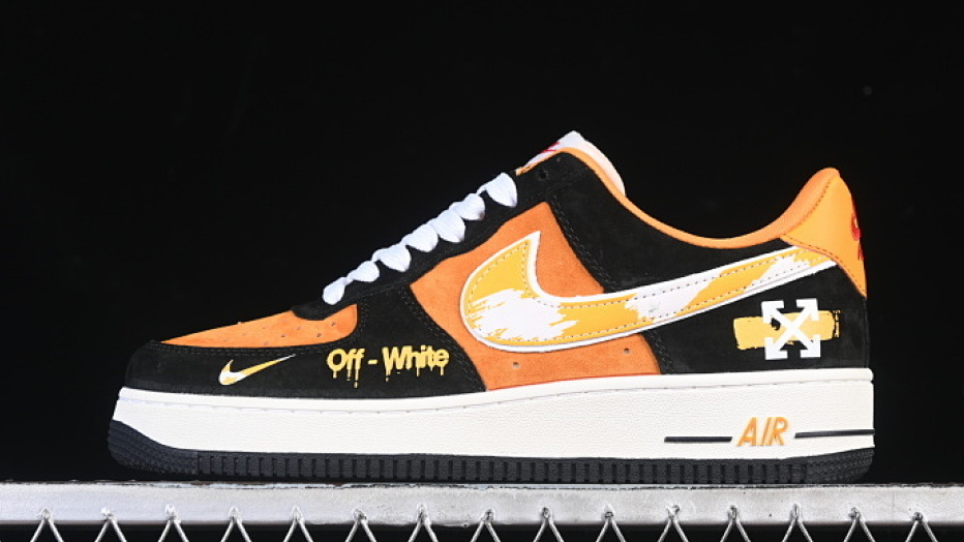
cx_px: 501
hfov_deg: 23.4
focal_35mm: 91
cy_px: 251
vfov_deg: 13.3
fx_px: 2326
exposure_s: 1/60
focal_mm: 50
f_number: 6.3
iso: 160
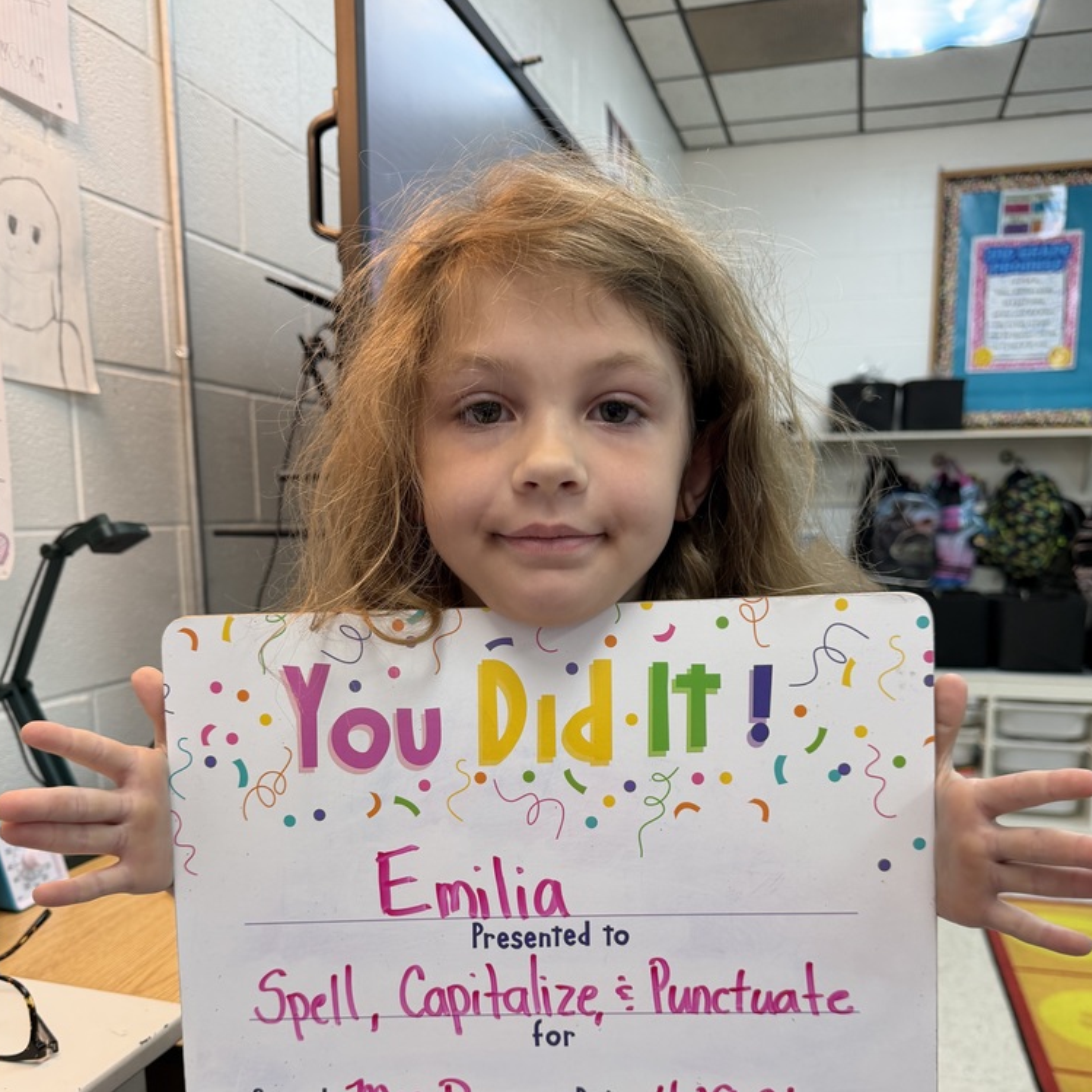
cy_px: 697
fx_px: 1035
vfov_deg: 54.8
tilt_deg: -9.7
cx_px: 541
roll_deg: +0.2
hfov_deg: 55.6
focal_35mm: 29
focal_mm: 6.76
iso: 160
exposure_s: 1/60
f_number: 1.78
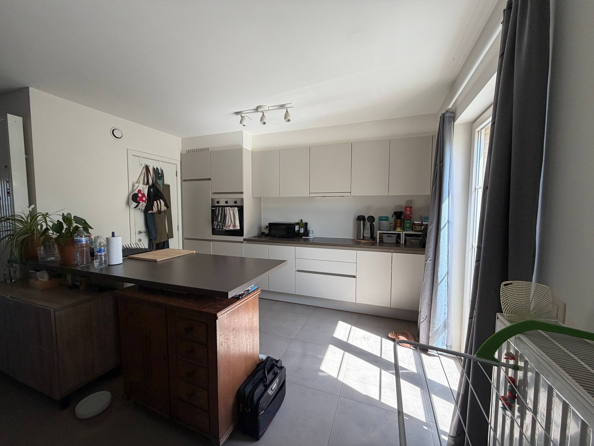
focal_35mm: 14
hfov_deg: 102.1
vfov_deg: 85.7
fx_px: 240
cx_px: 297
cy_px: 223
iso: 100
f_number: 2.2
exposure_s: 1/121
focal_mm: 2.22
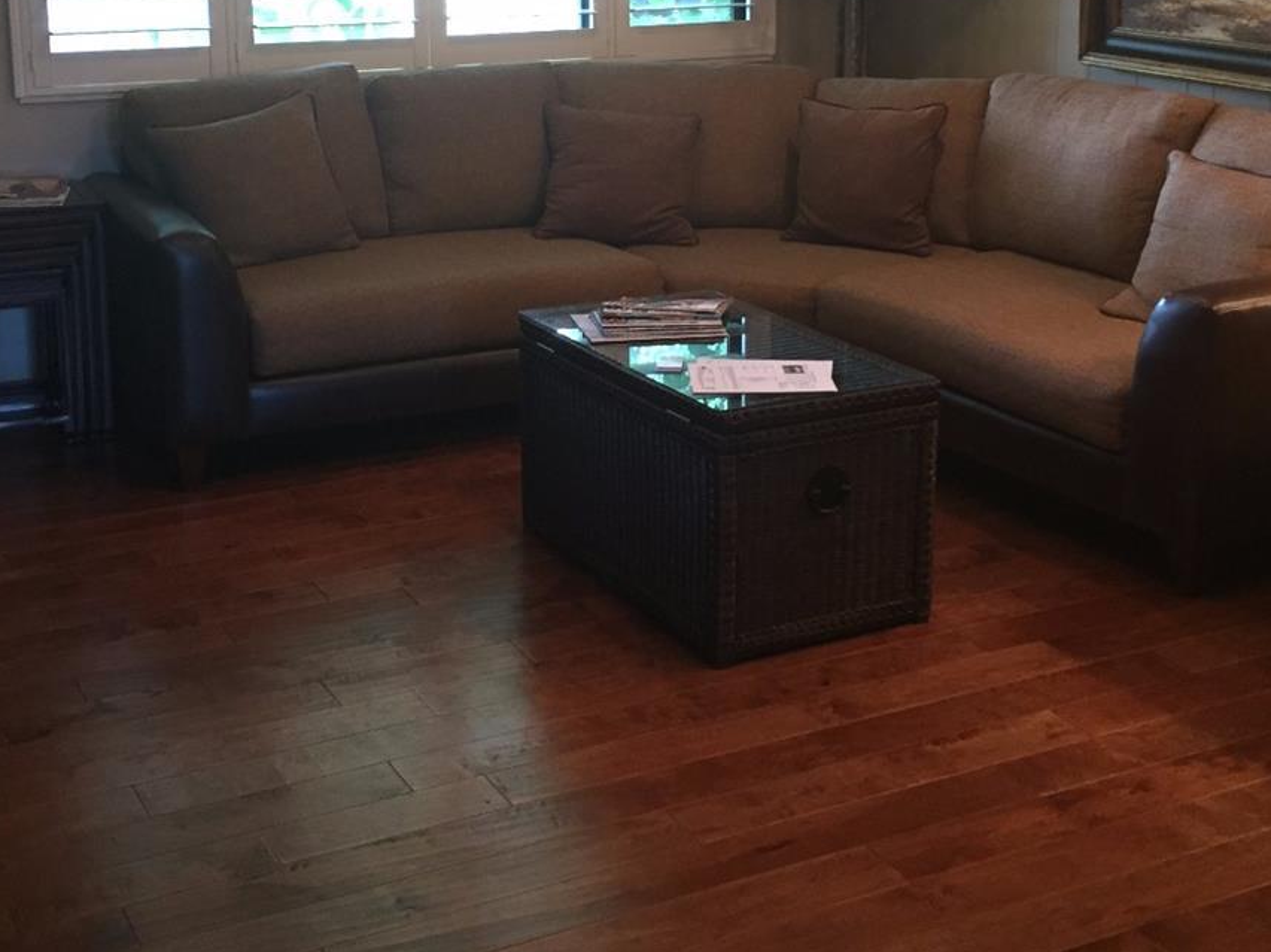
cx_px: 651
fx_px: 1872
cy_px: 244
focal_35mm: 51
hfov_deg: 37.5
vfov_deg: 28.2
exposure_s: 1/30
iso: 125
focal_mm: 4.15
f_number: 2.2
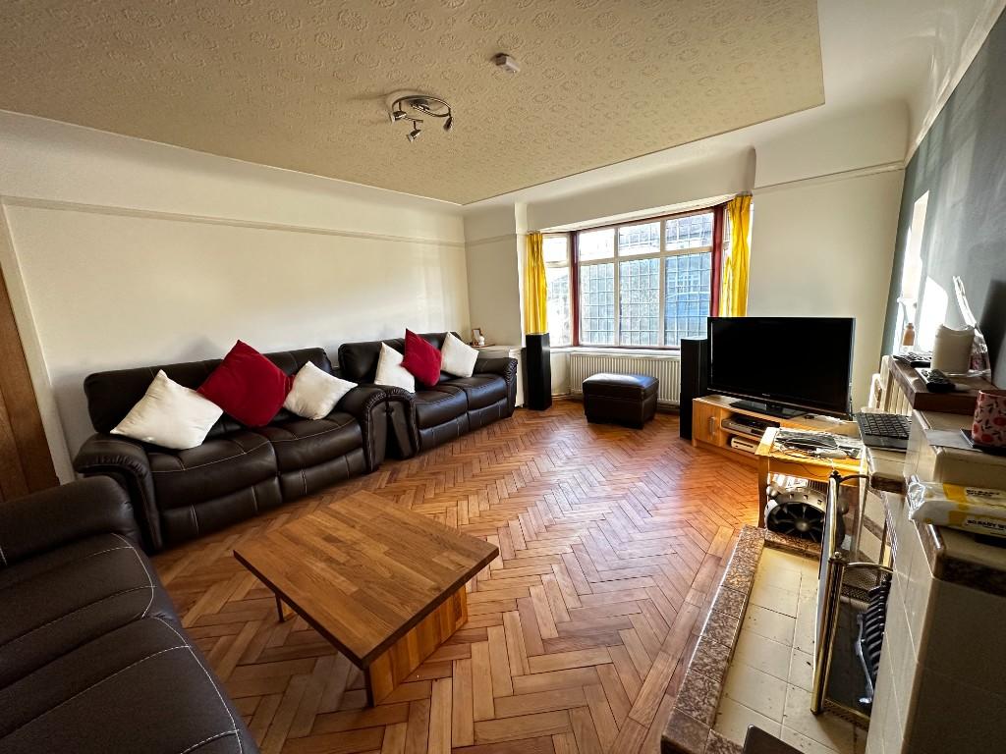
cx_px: 503
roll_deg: +3.0
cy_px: 377
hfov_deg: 102.1
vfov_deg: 85.7
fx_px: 407
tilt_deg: -10.5
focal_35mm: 14
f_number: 2.2
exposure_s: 1/99
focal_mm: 2.22
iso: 160
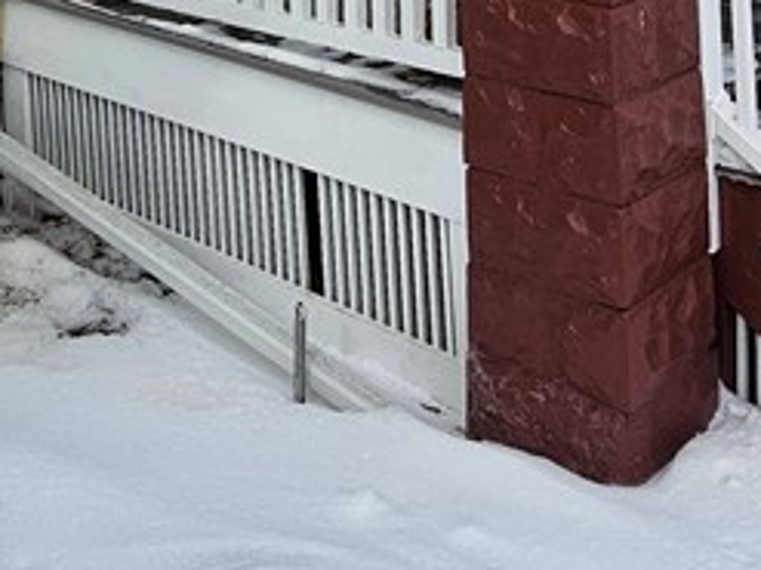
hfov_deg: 35.4
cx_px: 290
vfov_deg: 19.7
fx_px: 1187
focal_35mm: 54
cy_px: -462
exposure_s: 1/2797
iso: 50
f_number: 2.2
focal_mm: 2.2
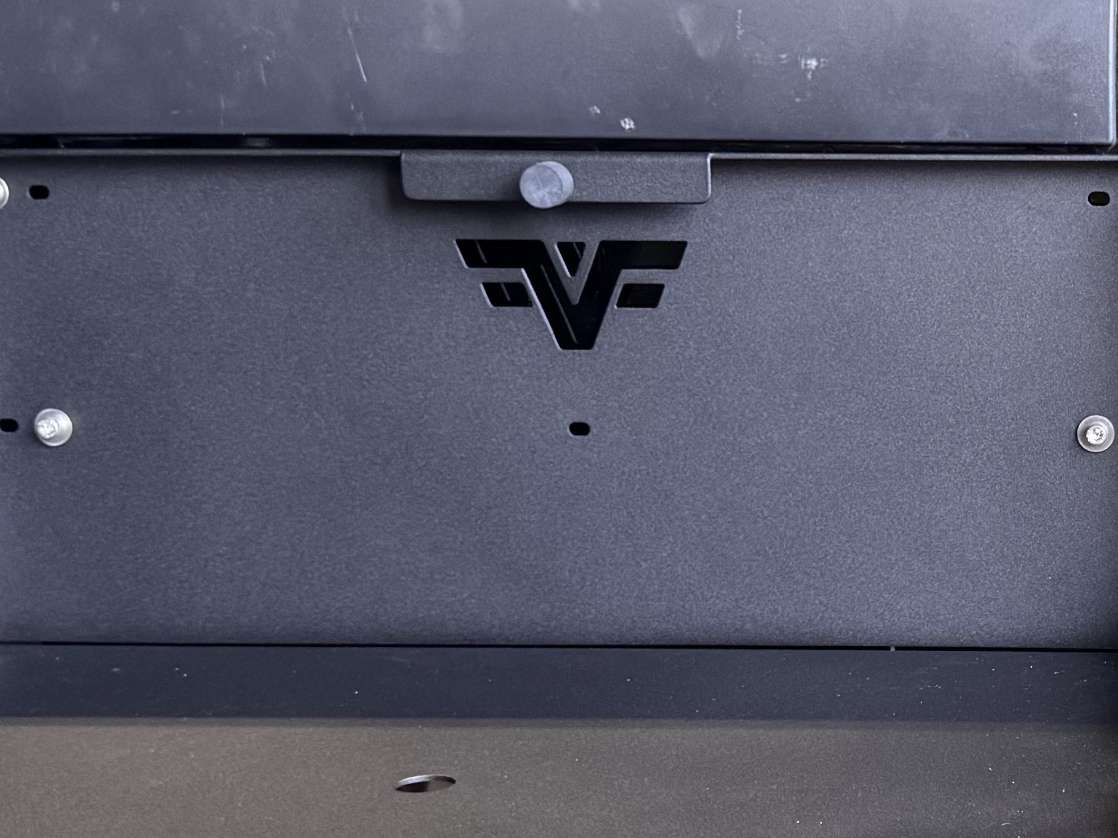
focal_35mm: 69
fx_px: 2228
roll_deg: -0.8
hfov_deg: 26.8
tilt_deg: -11.3
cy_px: 501
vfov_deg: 21.3
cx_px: 1088
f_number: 1.78
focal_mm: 6.76
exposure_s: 1/60
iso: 400
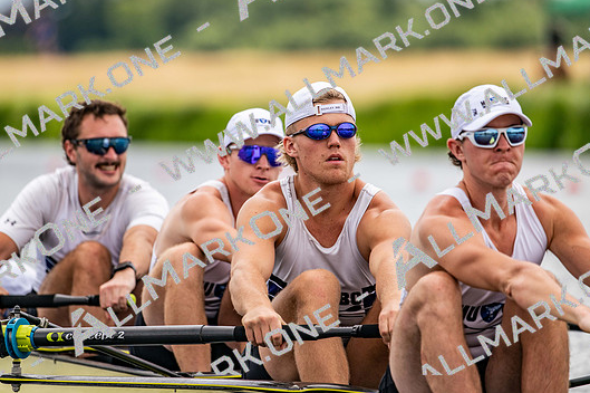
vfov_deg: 3.1
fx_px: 7190
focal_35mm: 439
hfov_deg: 4.7
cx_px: 297
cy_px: 184
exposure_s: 1/2500
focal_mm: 400
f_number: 4.5
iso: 320
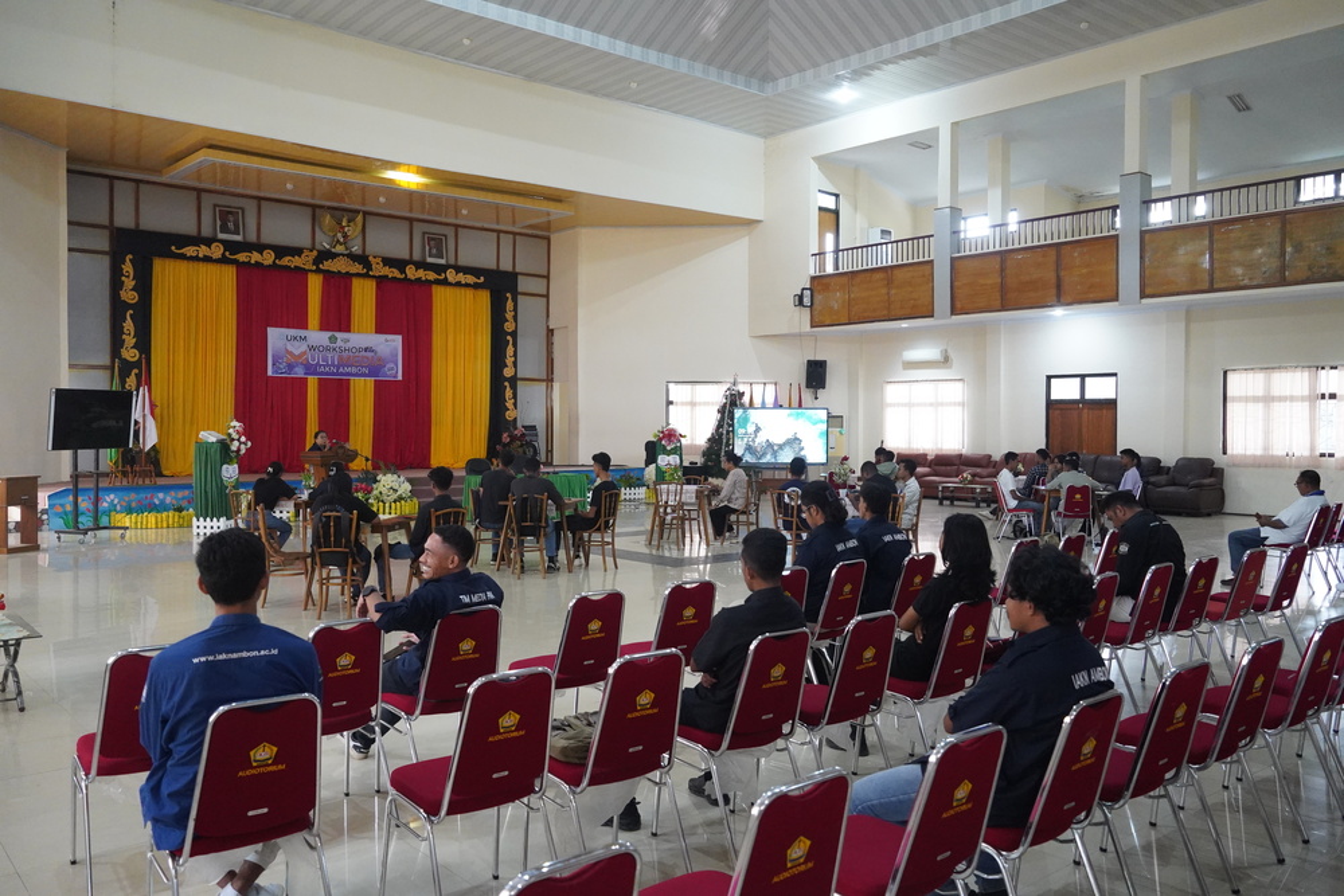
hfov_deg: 63.7
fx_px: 1083
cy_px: 448
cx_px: 672
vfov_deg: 45.0
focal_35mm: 29
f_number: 4
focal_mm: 29
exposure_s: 1/160
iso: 8000
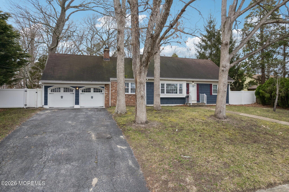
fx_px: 177
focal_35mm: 22
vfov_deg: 57.2
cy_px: 96
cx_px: 144
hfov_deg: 78.6
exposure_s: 1/400
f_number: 2.8
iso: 160
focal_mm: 8.4
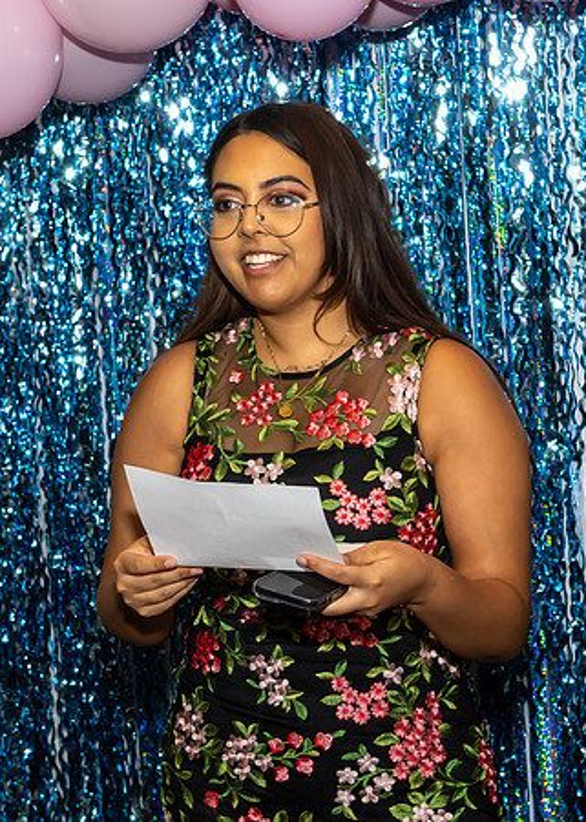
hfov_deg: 14.3
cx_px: 360
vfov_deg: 20.0
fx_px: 2327
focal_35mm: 100
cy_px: 399
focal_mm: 44
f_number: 7.1
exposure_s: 1/250
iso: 1000
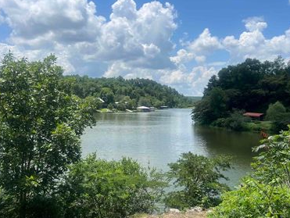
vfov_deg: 40.8
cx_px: 146
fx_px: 294
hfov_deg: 52.6
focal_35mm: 35
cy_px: 105
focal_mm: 5.7
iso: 50
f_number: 1.5
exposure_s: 1/6579
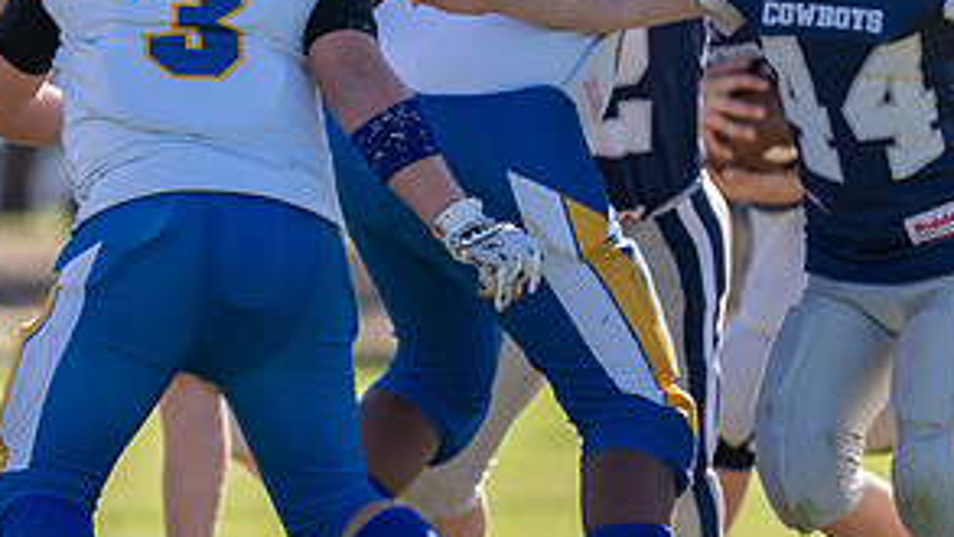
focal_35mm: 657
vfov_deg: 1.9
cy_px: 130
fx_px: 16624
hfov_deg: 3.3
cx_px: 555
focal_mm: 200
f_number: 2.8
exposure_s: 1/1250
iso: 100
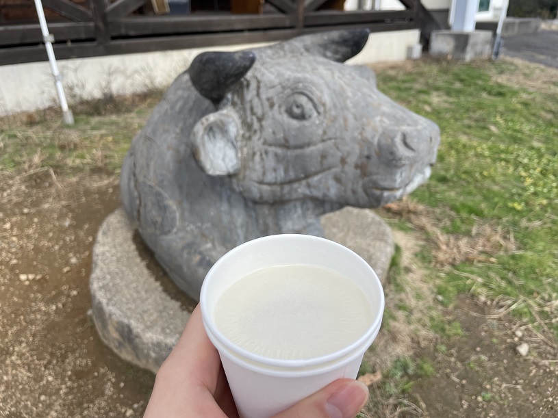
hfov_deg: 67.3
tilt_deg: -24.9
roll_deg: +1.6
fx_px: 419
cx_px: 279
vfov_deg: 53.1
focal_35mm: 26
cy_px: 209
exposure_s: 1/1276
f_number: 1.6
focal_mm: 4.2
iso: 32
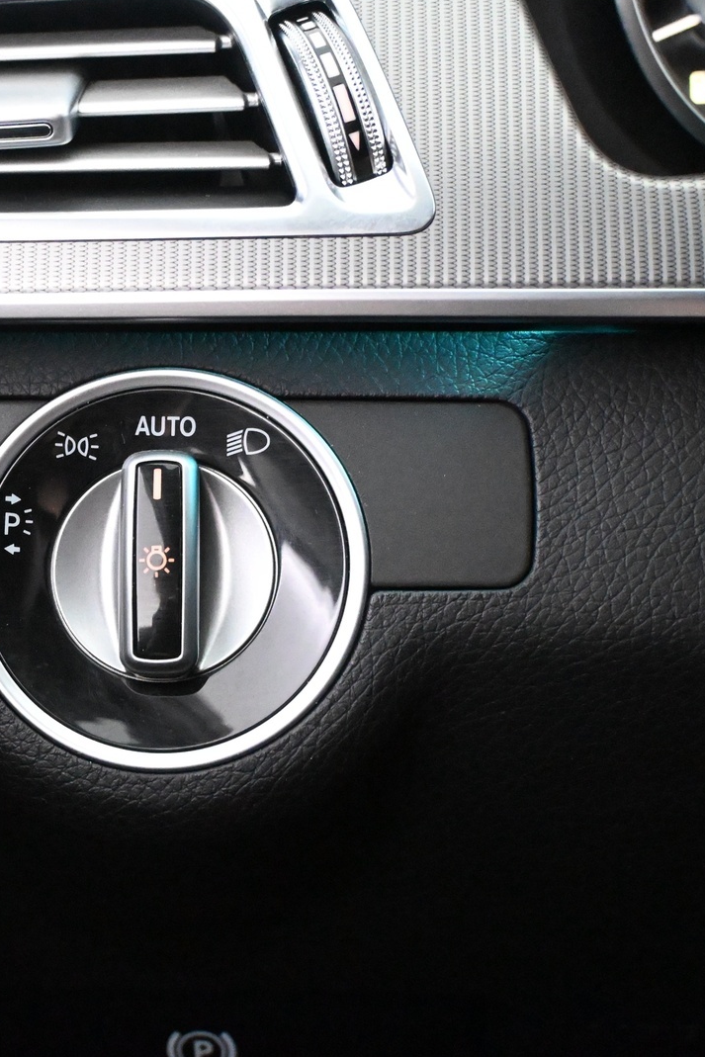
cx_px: 112
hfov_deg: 26.4
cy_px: 525
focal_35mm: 50
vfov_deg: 39.6
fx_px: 1468
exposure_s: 1/50
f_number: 4
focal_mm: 22
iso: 12800
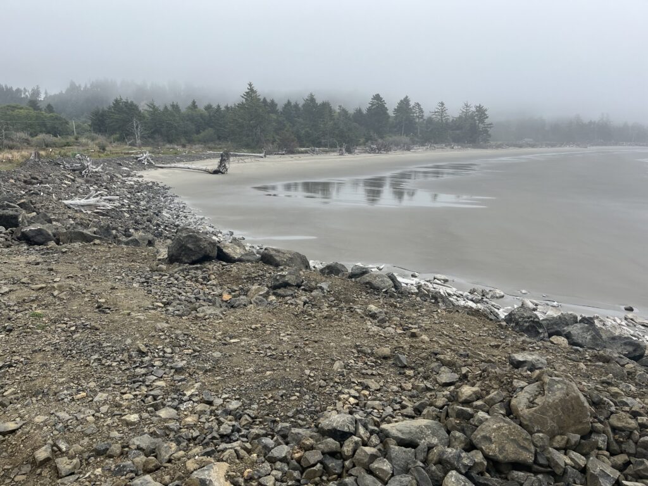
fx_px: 487
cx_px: 324
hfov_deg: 67.3
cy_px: 243
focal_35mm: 26
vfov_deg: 53.1
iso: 50
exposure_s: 1/2463
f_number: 1.6
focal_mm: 5.1
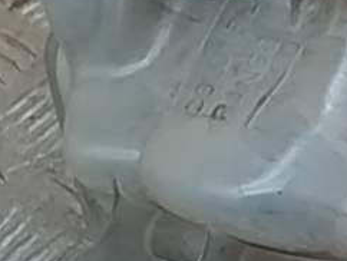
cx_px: 410
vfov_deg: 13.3
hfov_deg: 17.1
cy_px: 3
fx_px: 1104
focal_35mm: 110
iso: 129
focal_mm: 3.82
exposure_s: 1/100
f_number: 2.2
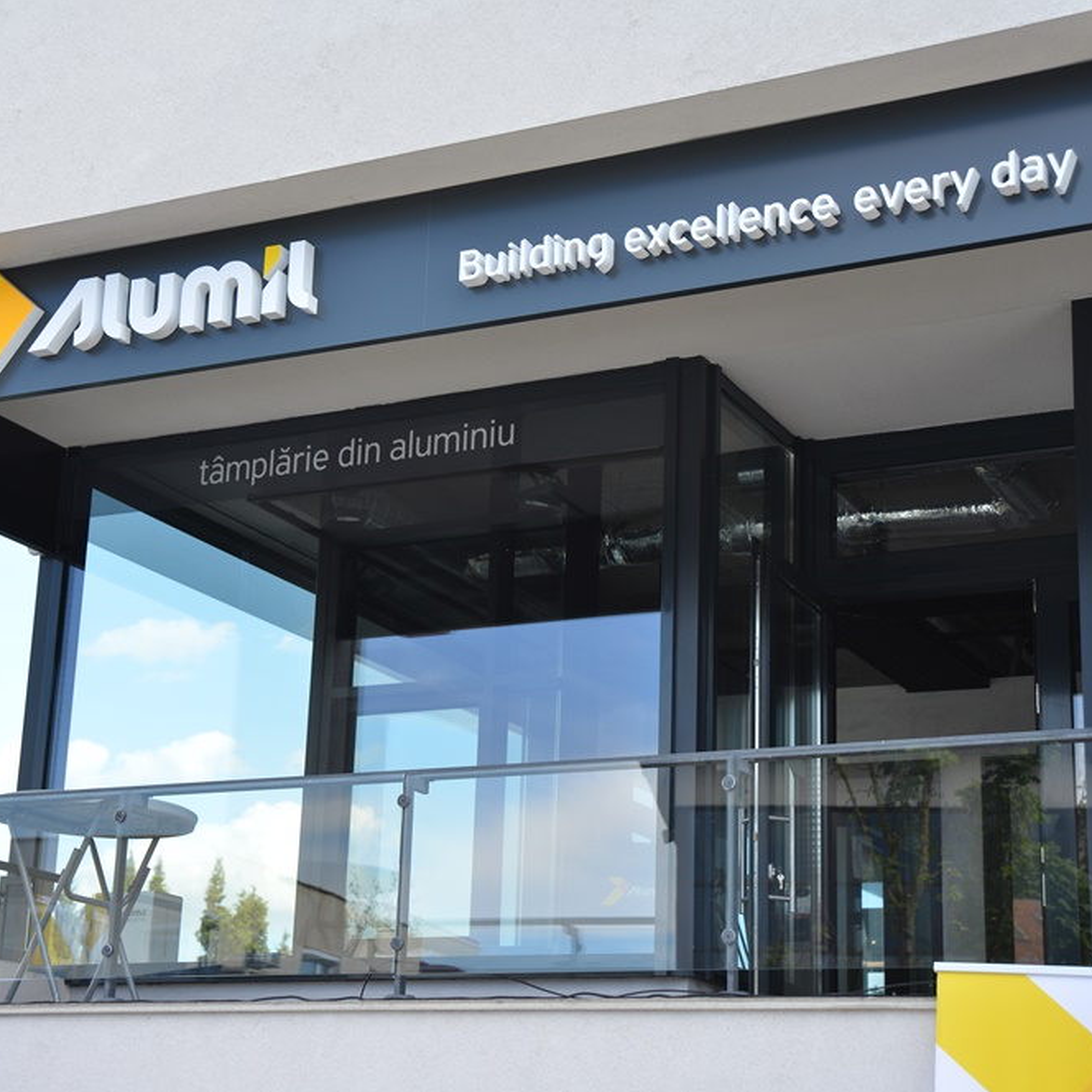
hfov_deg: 26.9
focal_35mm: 64
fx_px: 2284
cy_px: 547
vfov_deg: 26.9
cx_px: 475
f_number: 5.6
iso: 160
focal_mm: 50
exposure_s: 1/250
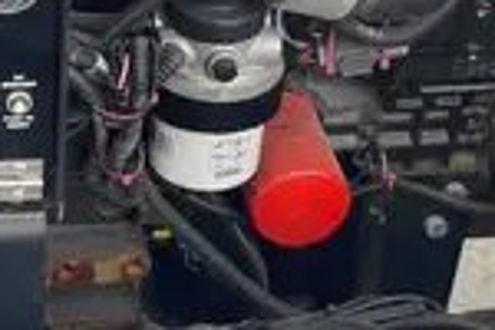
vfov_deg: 13.8
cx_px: 89
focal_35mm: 99
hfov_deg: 20.4
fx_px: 1361
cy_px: 114
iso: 64
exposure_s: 1/121
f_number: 1.8
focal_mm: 4.25
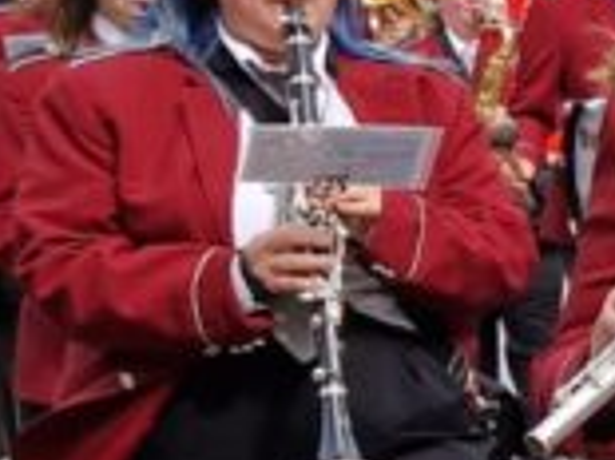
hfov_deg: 11.5
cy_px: 262
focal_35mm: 152
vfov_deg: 9.7
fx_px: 2698
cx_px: 1290
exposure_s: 1/833
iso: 50
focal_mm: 5.4
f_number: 1.8
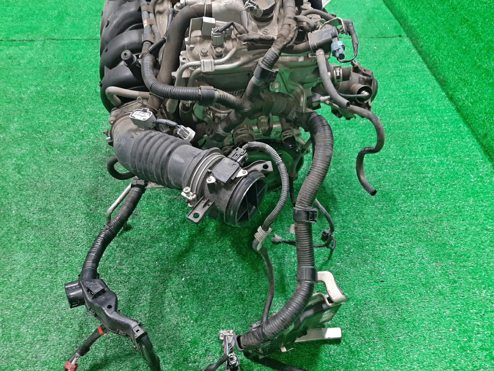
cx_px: 247
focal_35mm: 26
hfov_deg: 67.3
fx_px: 371
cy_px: 186
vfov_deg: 53.1
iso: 165
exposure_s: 1/33
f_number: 1.7
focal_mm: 3.93
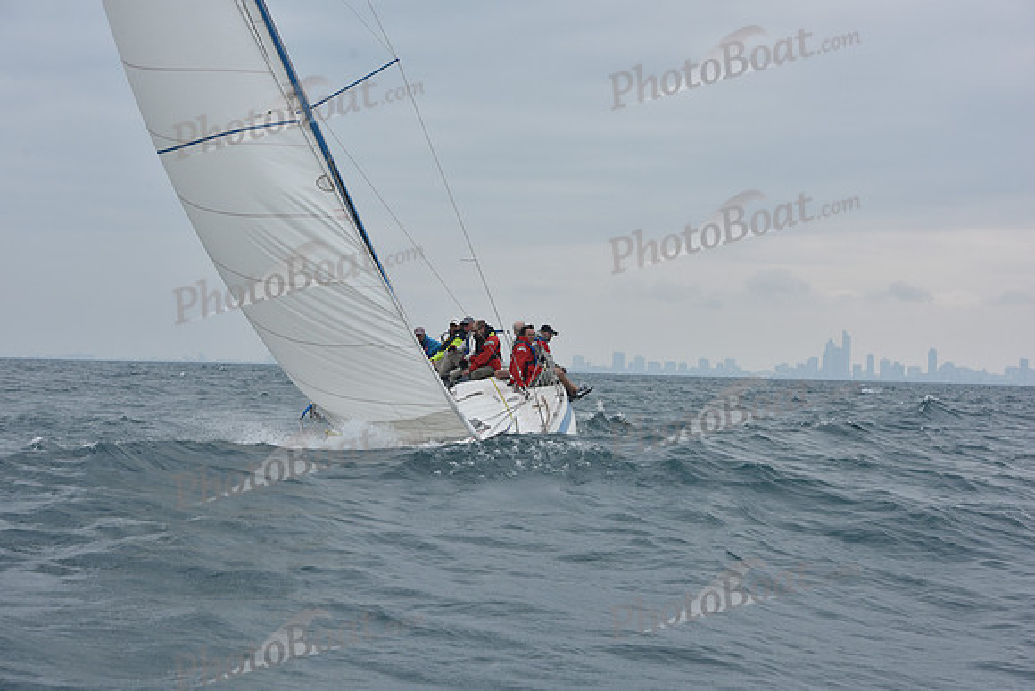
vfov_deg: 14.9
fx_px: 2645
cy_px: 346
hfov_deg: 22.1
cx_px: 518
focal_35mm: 92
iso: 250
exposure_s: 1/800
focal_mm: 92
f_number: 8
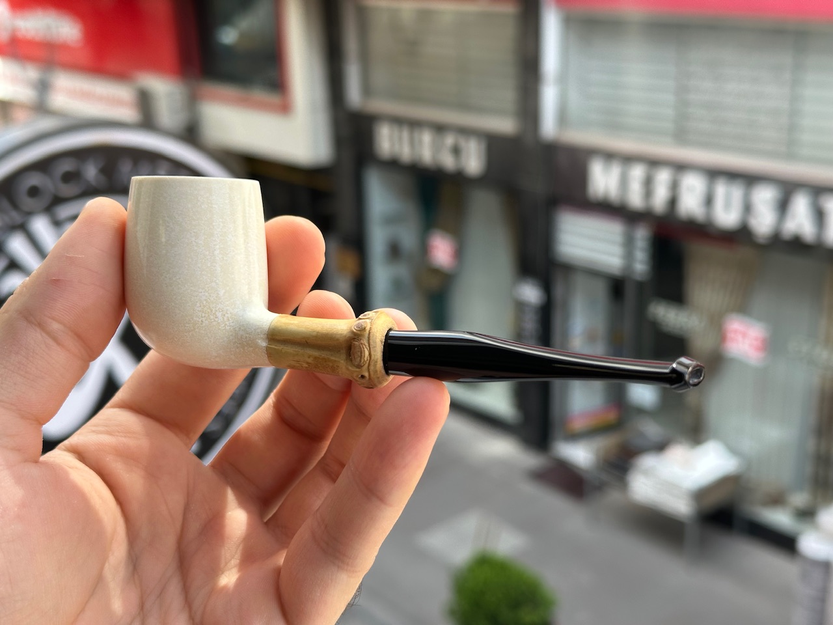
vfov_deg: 30.3
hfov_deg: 39.7
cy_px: 312
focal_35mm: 48
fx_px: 1155
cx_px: 416
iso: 64
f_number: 1.78
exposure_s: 1/364
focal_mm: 6.86
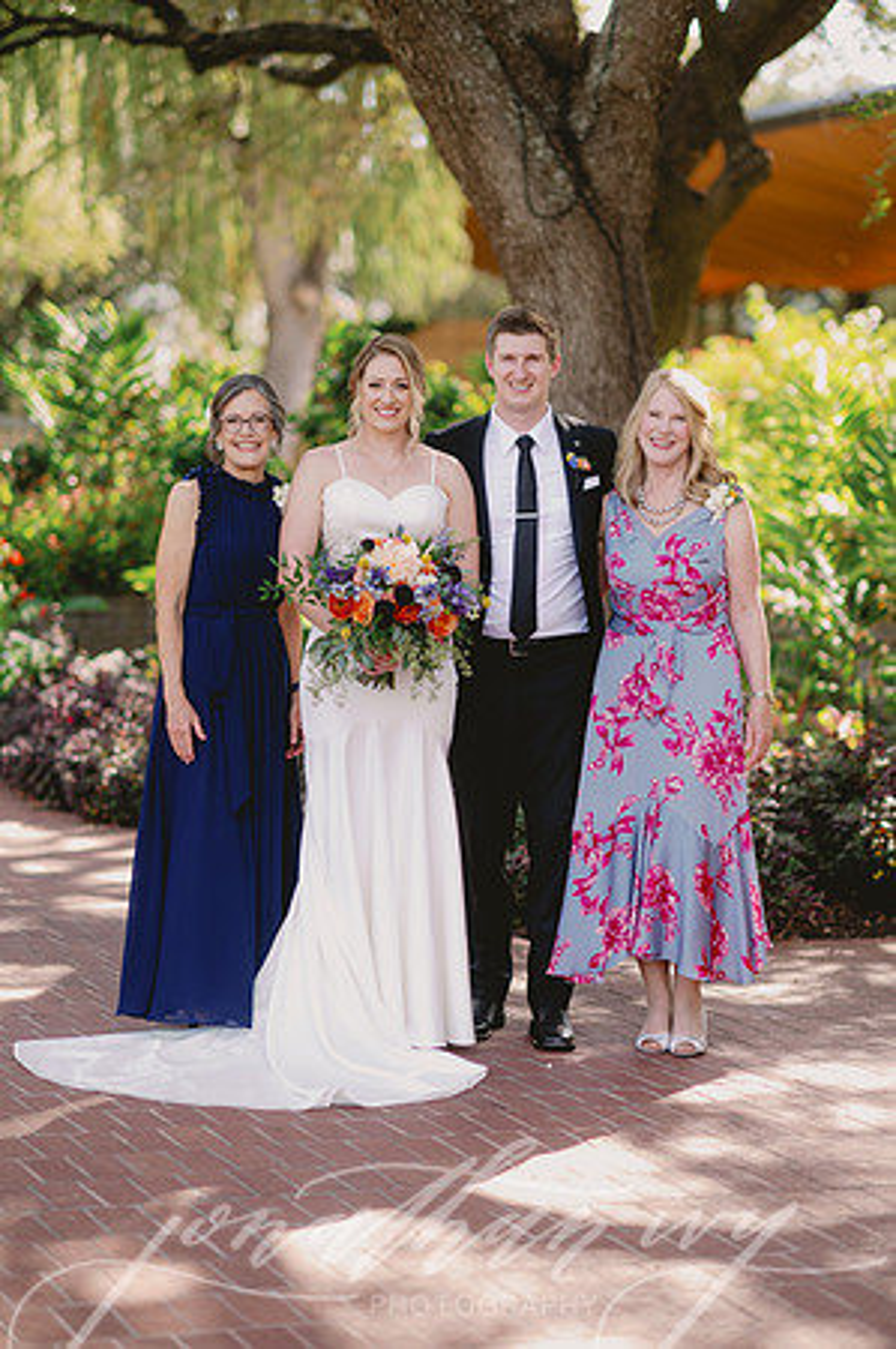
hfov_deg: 16.0
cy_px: 674
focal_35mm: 85
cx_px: 448
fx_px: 3180
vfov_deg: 23.9
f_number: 2
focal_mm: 85
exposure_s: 1/320
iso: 50
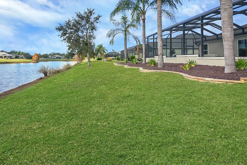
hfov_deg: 80.1
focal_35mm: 21
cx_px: 96
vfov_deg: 58.0
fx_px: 144
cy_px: 54
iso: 200
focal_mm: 10
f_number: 4.5
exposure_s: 1/1000
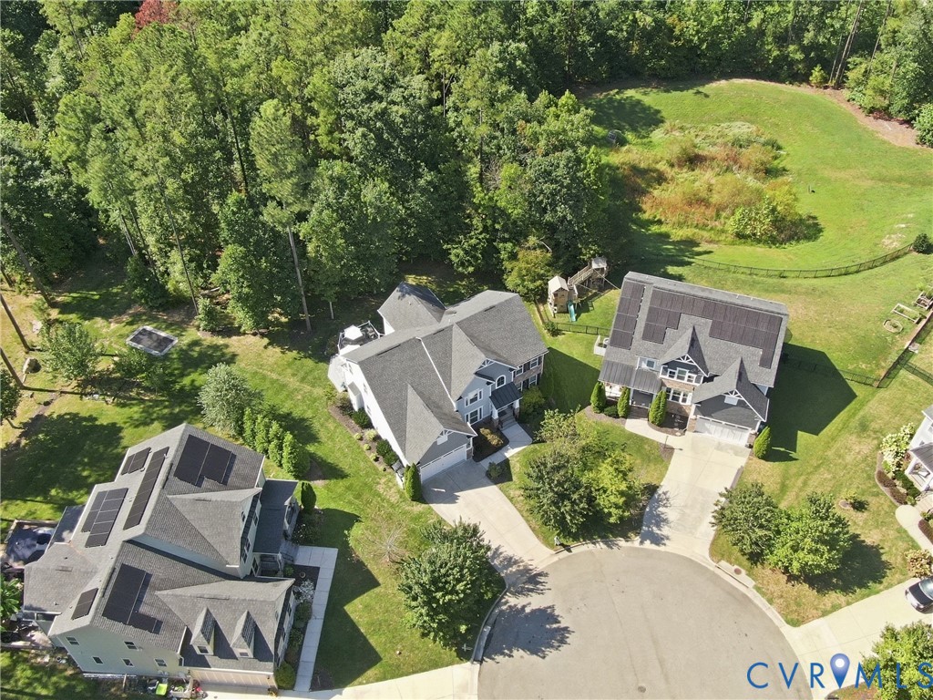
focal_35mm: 33
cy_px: 350
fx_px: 889
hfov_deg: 55.4
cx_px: 466
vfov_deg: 42.9
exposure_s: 1/400
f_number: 3.2
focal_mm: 5.7
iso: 100
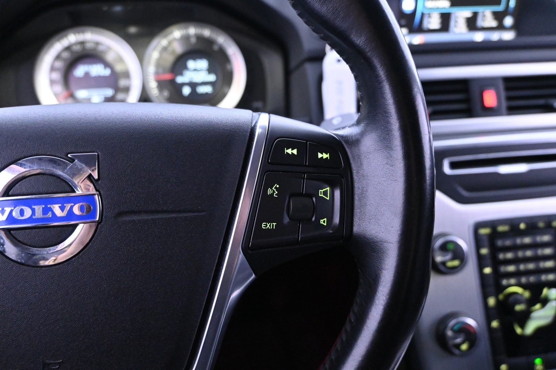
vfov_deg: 43.6
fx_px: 463
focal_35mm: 30
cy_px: 185
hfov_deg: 61.9
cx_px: 278
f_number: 3.8
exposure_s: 1/30
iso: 6400
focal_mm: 20
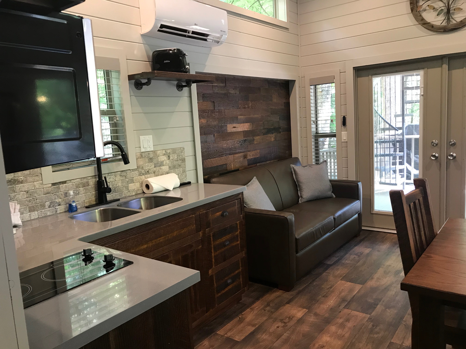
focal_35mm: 28
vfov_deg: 49.7
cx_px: 233
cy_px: 174
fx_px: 377
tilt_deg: -8.5
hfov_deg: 63.4
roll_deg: +4.2
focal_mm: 3.99
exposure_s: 1/15
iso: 50
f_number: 1.8
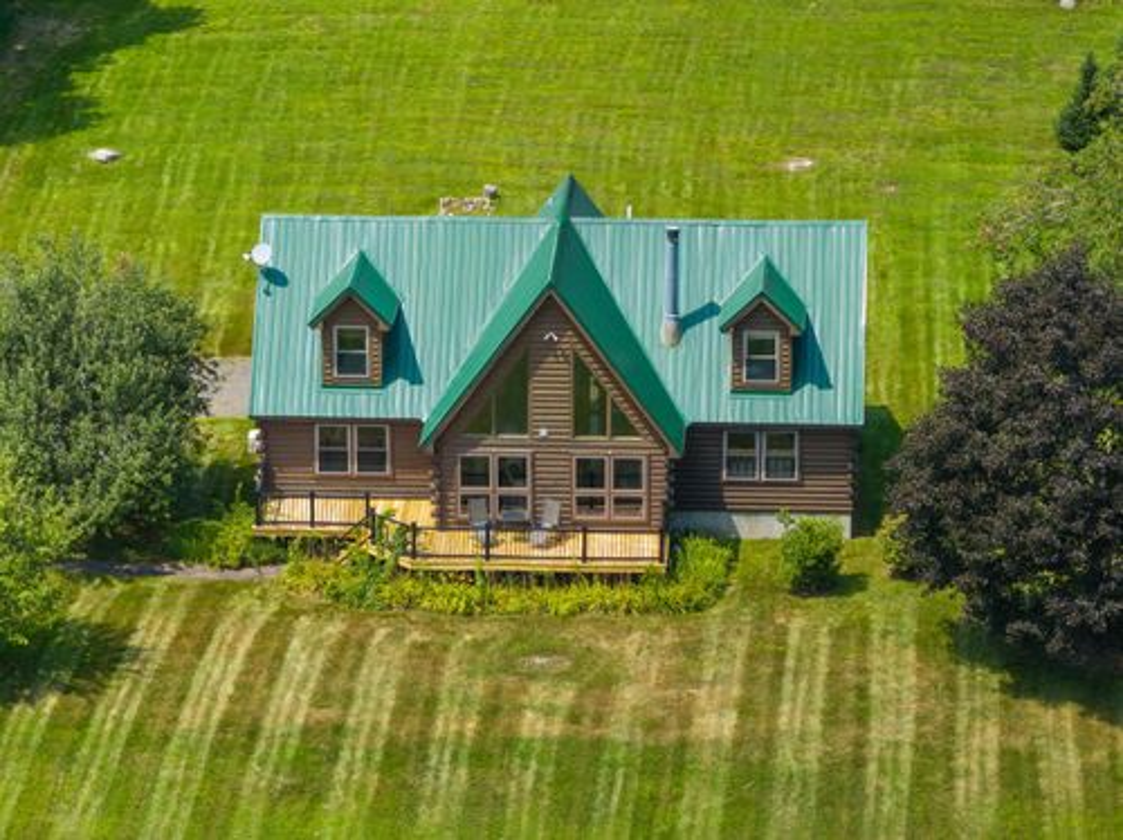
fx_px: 5380
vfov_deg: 8.9
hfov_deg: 11.9
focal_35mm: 166
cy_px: 420
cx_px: 562
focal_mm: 30.71
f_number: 3.4
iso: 100
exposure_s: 1/400
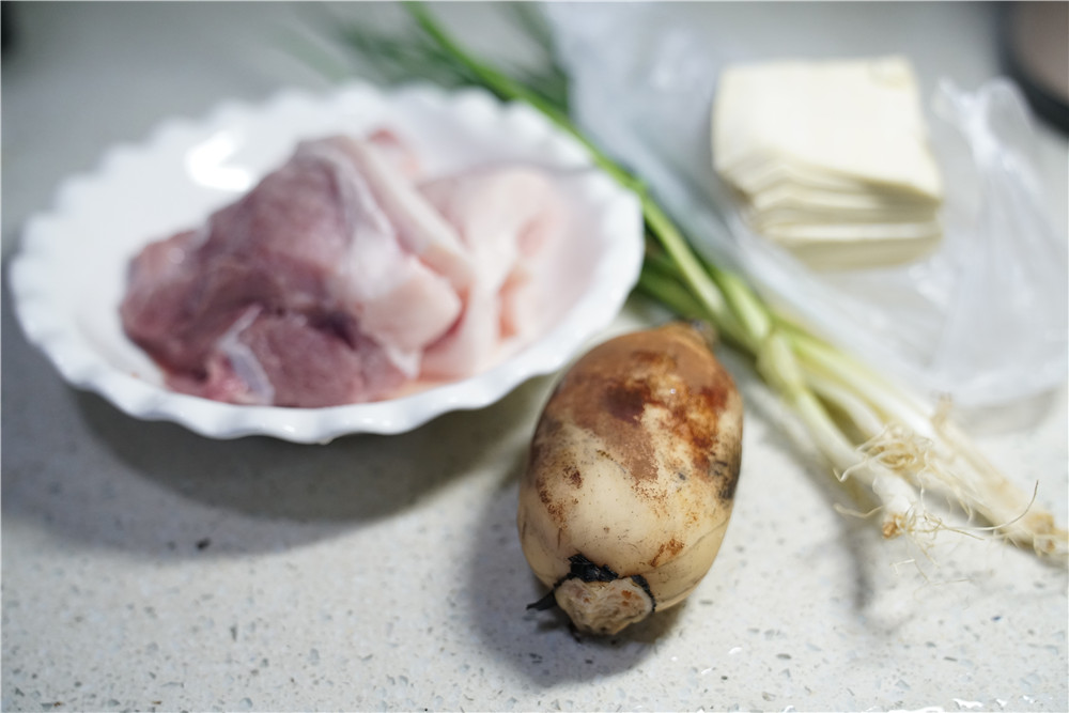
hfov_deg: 47.4
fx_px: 1218
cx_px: 534
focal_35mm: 41
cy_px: 356
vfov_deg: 32.6
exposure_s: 1/160
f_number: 2.8
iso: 1600
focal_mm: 41
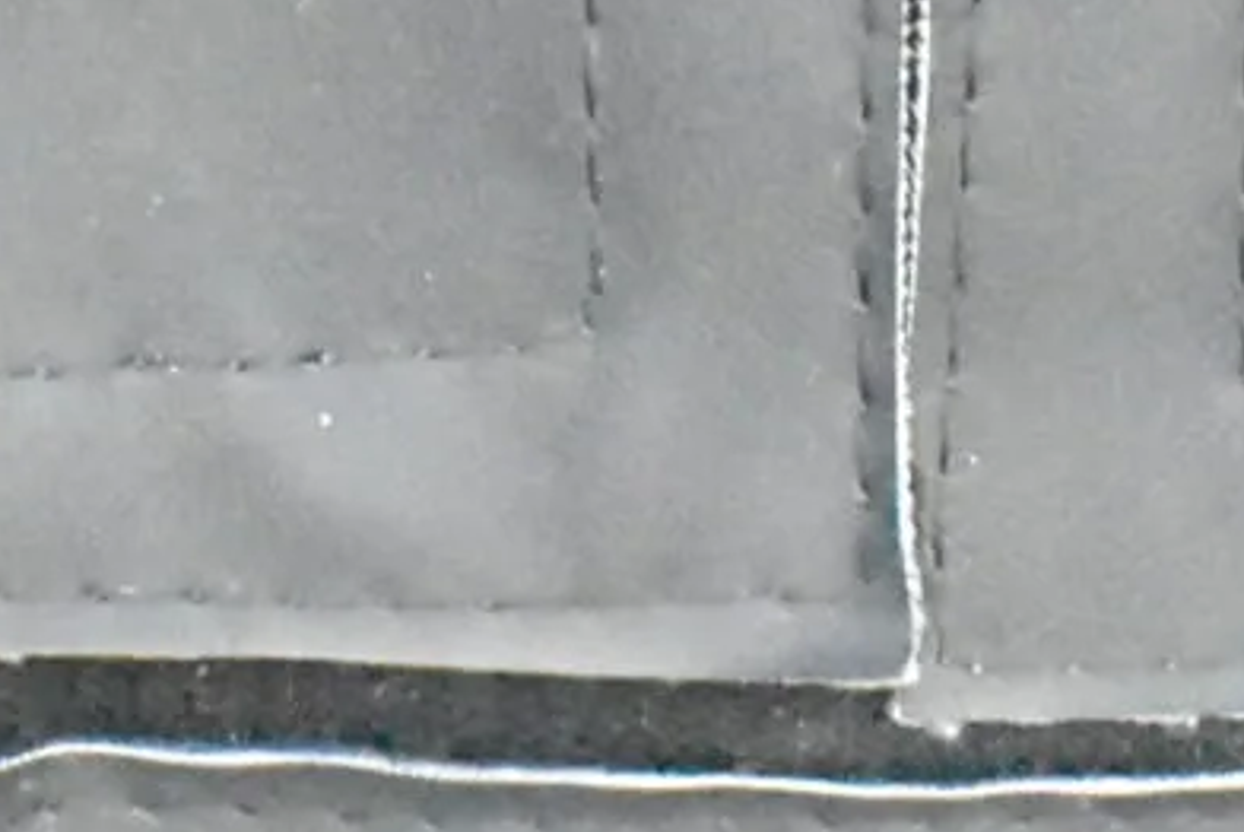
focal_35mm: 451
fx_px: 15596
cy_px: 370
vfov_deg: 3.1
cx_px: 870
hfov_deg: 4.6
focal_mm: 46
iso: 25600
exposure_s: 1/60
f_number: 8
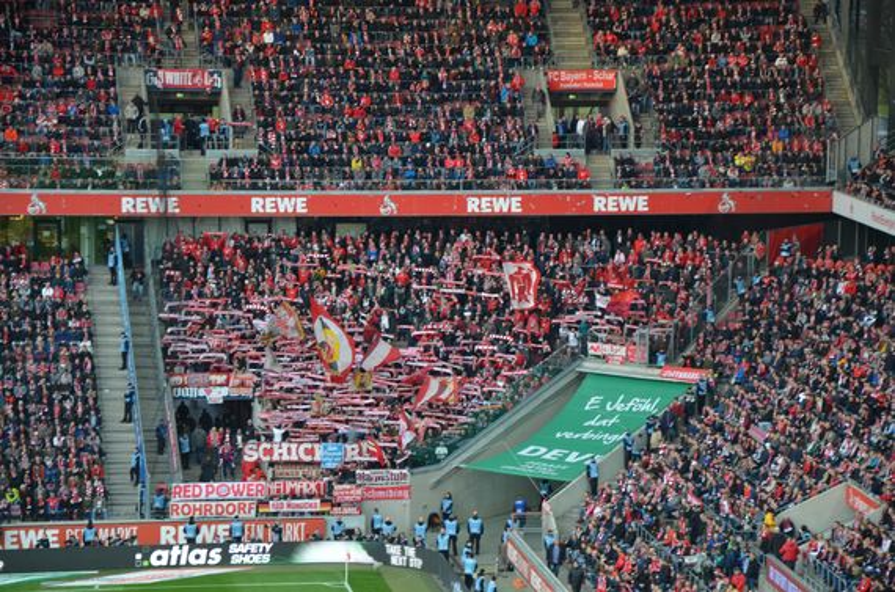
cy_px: 296
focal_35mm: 158
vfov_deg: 8.7
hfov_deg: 13.1
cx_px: 448
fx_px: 3906
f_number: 5.6
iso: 800
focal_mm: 105
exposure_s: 1/125
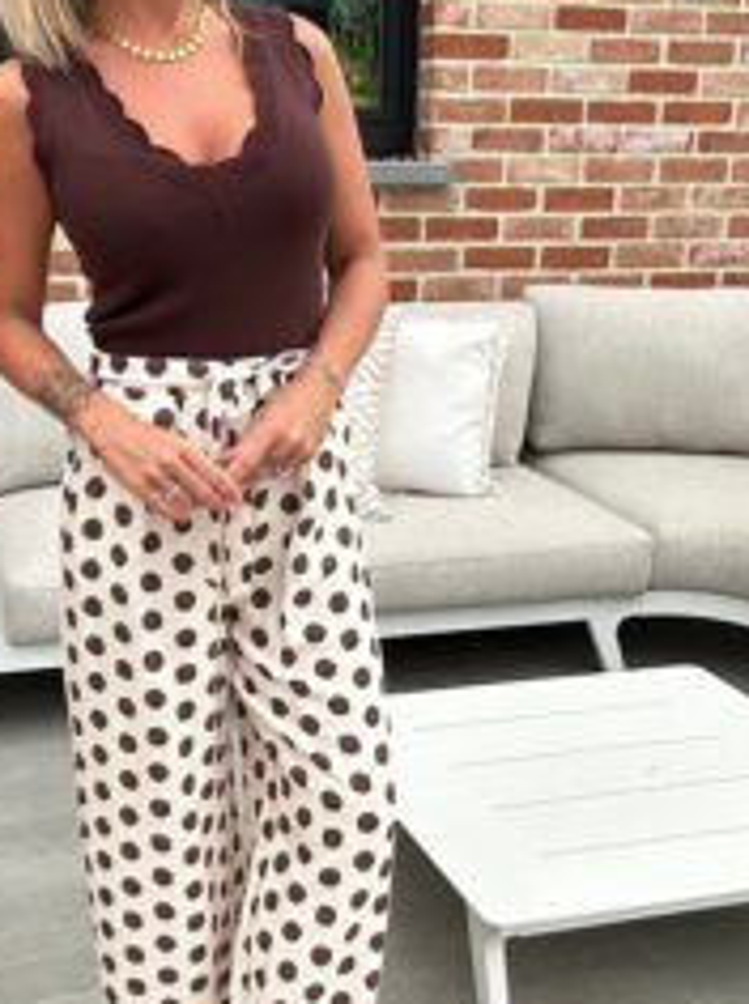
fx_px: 1477
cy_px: 493
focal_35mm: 51
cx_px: 336
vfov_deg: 37.6
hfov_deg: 28.4
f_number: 1.9
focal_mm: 2.69
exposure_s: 1/720
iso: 25
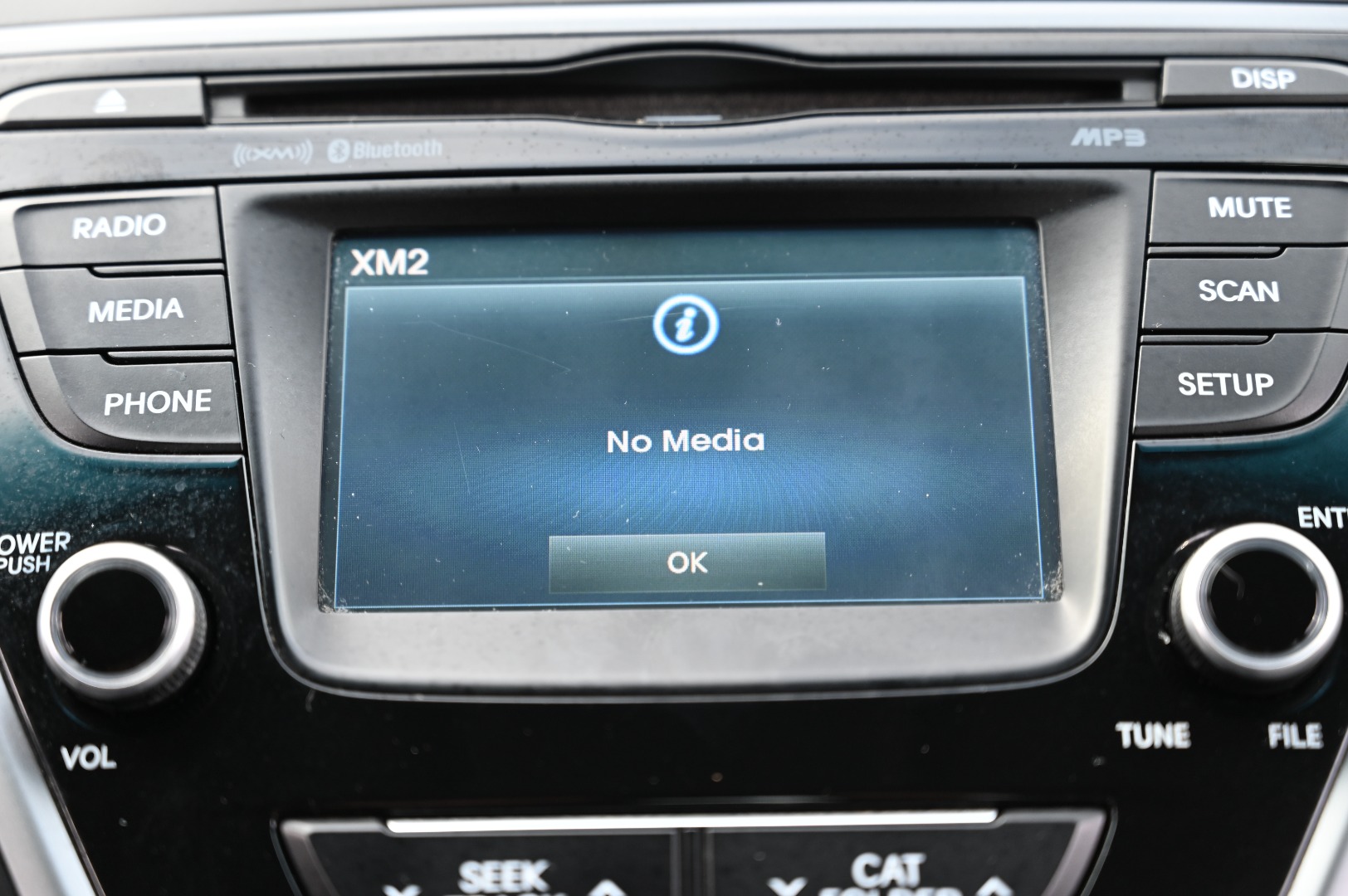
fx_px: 2507
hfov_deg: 30.1
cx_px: 674
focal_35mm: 67
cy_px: 448
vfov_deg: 20.3
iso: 720
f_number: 4
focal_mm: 67
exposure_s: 1/125
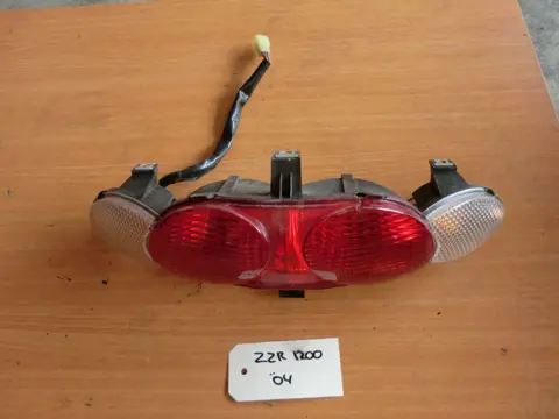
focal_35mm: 27
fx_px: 436
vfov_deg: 51.4
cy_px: 210
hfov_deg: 65.3
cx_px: 280
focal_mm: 4.9
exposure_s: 1/60
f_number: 3.2
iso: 100
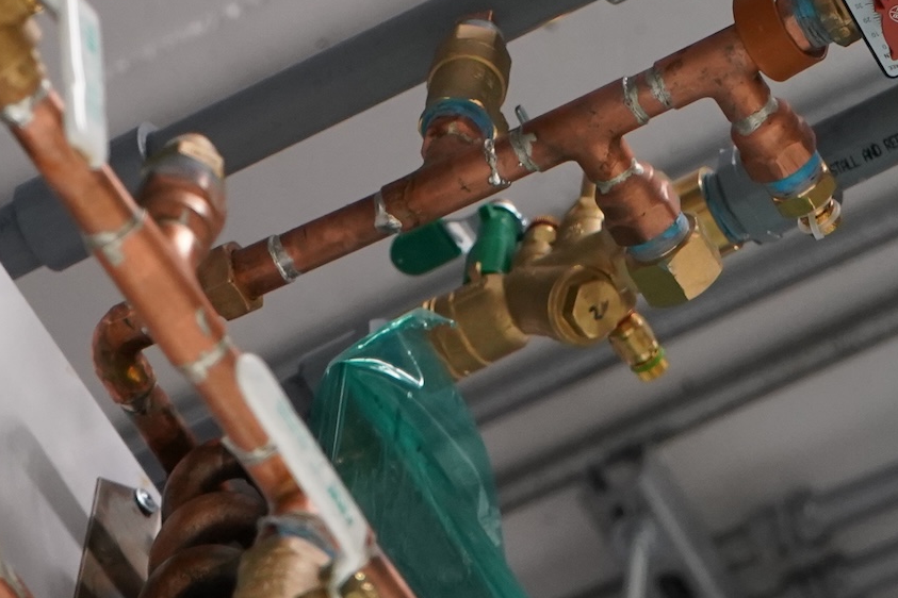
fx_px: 6211
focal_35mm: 249
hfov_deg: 8.3
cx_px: 361
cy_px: -227
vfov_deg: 5.5
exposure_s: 1/160
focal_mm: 70
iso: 2500
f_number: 5.6
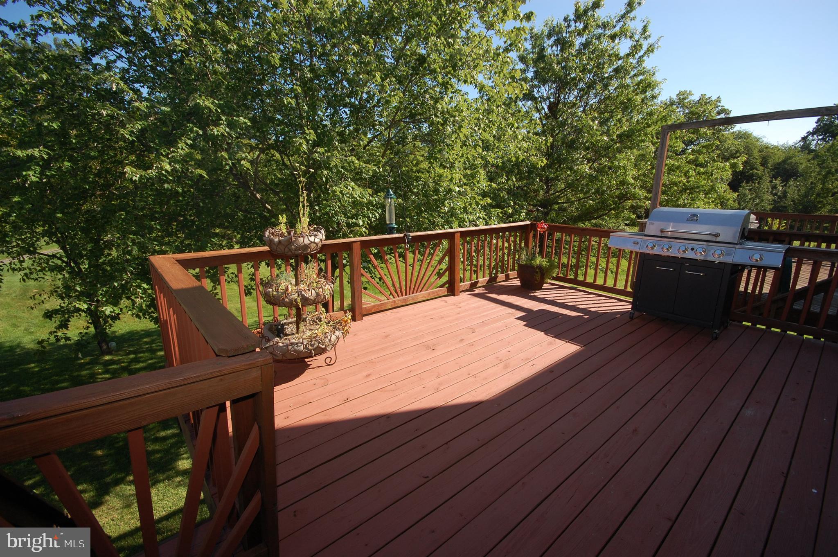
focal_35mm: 15
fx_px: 349
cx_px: 419
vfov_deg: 77.2
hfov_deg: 100.4
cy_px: 278
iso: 220
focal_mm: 10
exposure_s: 1/250
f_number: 8
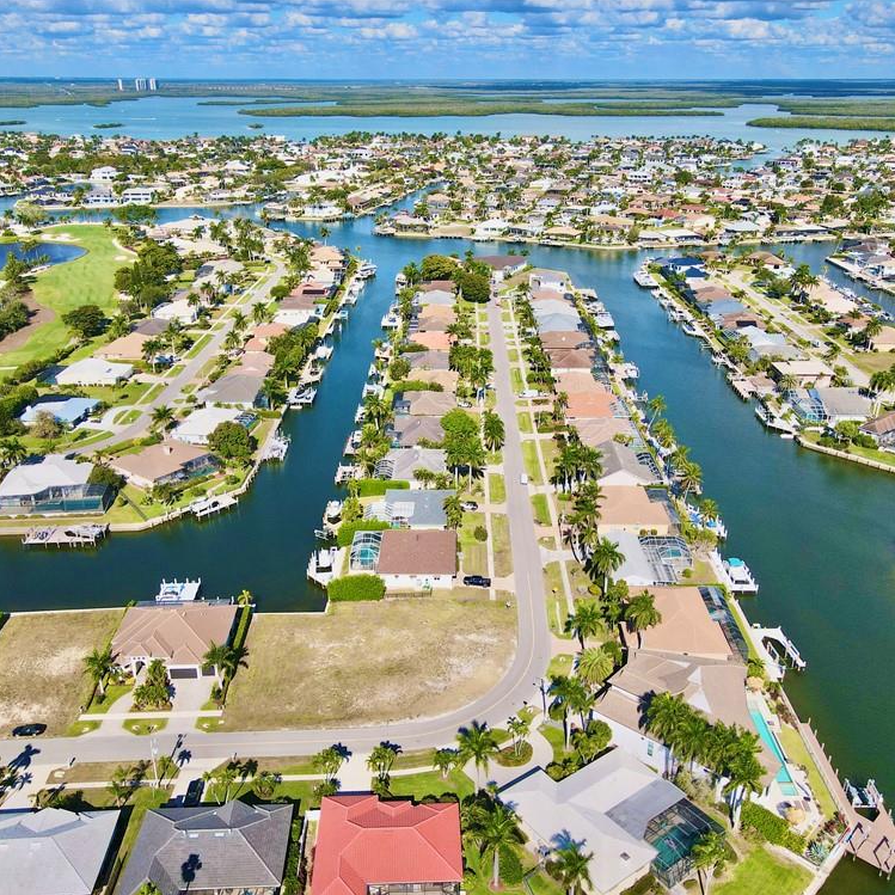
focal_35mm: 29
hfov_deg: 55.6
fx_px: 848
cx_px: 456
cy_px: 456
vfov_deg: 55.6
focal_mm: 4.5
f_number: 2.8
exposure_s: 1/1600
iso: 100
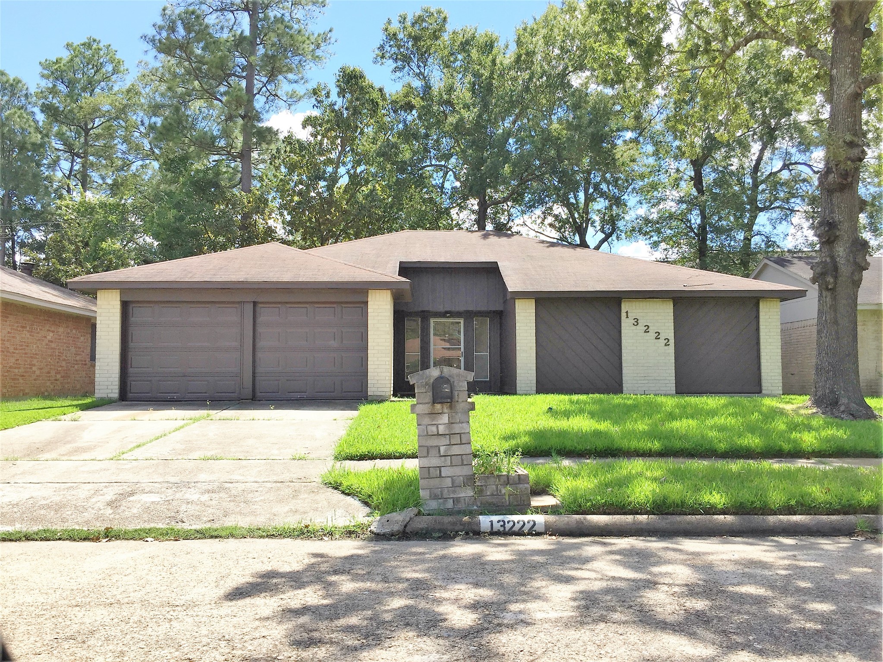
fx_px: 740
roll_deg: -1.0
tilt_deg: +3.5
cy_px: 331
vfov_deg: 48.2
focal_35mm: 29
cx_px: 442
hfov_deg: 61.7
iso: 32
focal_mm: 4.15
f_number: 2.2
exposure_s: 1/1199
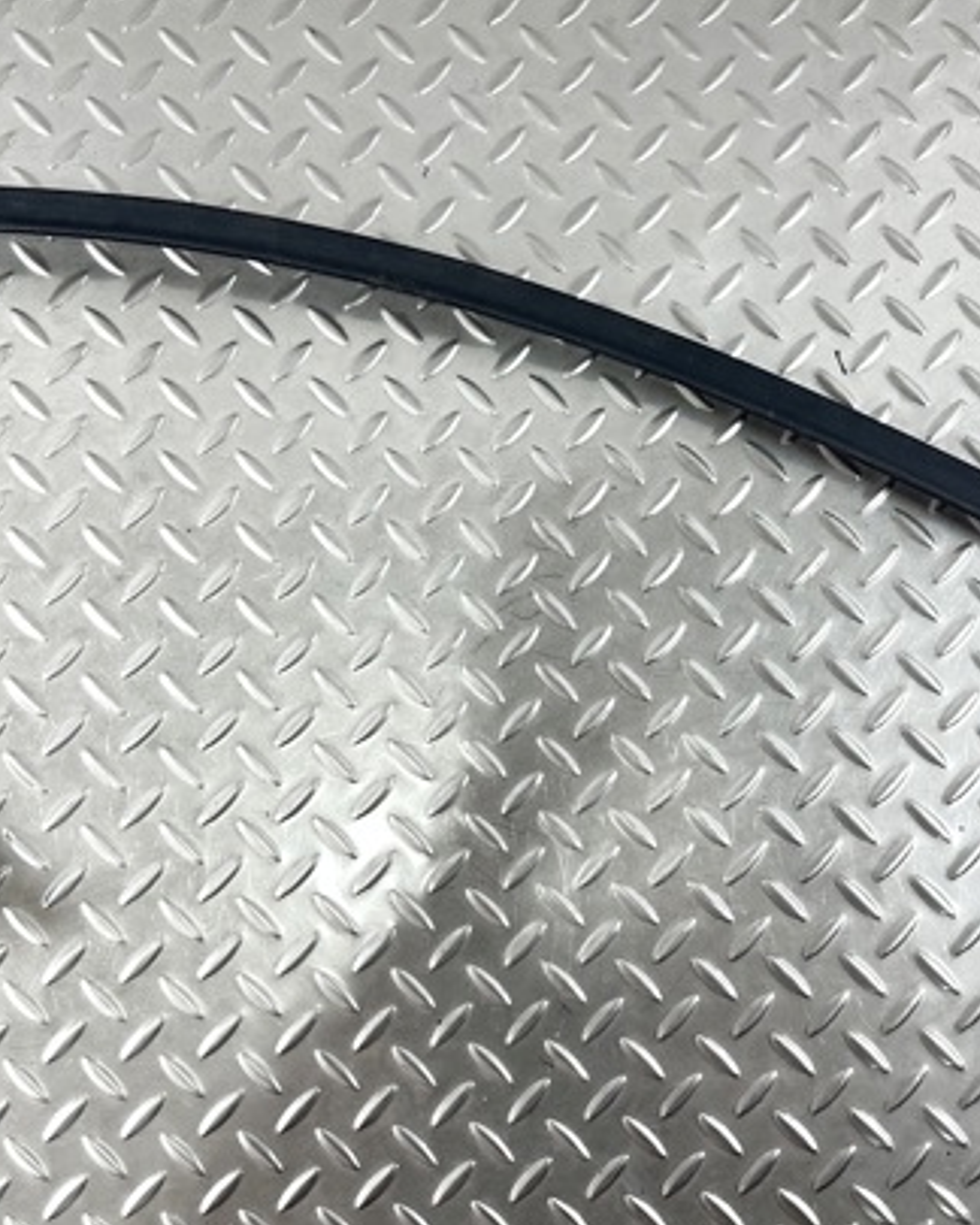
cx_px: 560
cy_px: 612
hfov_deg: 40.0
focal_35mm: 37
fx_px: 1341
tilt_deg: -83.3
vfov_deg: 49.1
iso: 160
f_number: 1.78
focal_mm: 6.86
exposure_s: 1/50
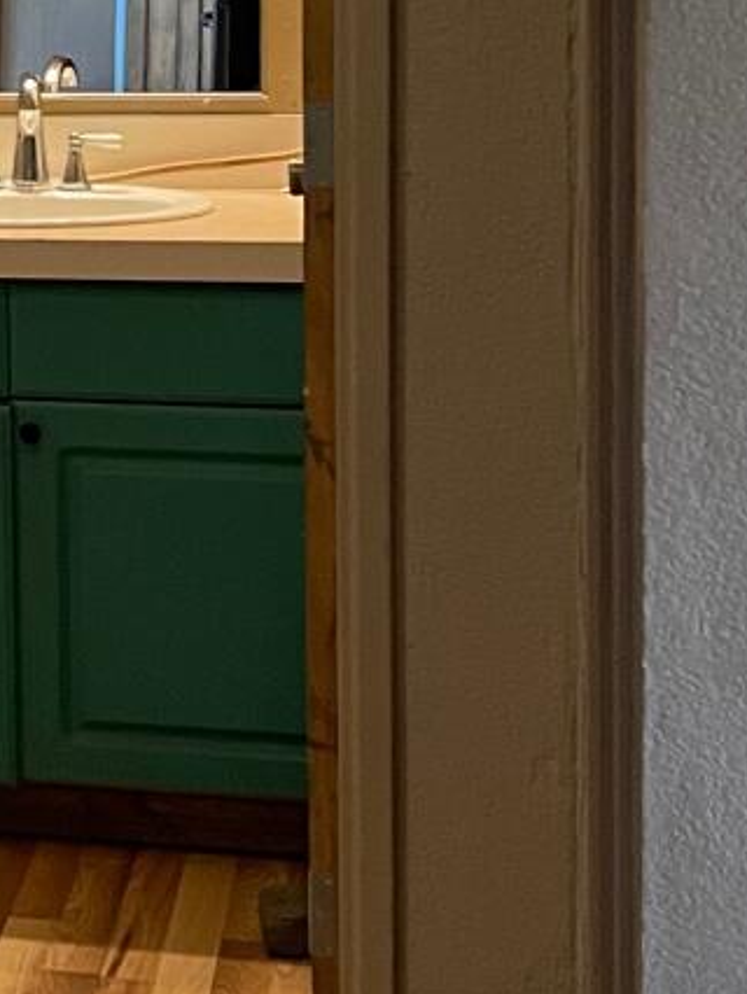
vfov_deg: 16.0
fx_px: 3507
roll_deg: +1.8
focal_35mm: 122
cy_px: 126
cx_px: -829
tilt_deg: -4.0
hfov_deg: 10.9
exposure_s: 1/60
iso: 250
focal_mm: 4.2
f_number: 1.6
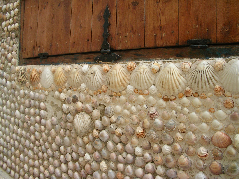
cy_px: 90
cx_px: 120
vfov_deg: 37.7
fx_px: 262
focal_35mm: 38
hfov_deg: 49.0
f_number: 2.8
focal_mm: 5.8
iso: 50
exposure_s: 1/274
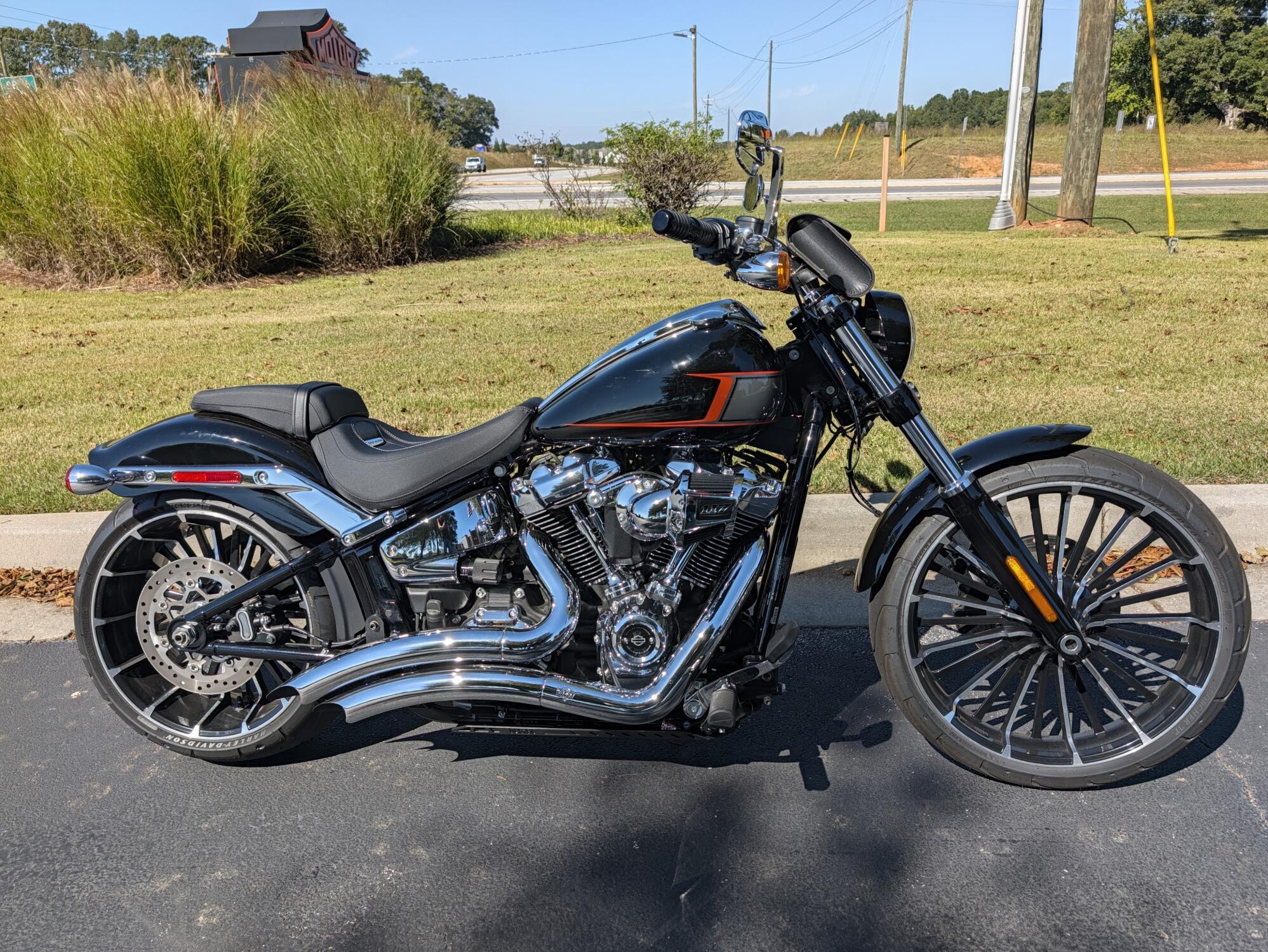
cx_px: 634
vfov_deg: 56.9
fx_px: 880
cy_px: 476
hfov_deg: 71.6
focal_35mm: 24
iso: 24
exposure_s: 1/2053
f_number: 1.68
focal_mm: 6.9
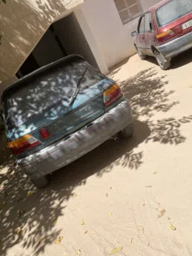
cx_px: 88
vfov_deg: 60.0
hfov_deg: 46.7
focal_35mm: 30
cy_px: 133
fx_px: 222
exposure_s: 1/2410
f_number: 1.8
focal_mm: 4.25
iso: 32
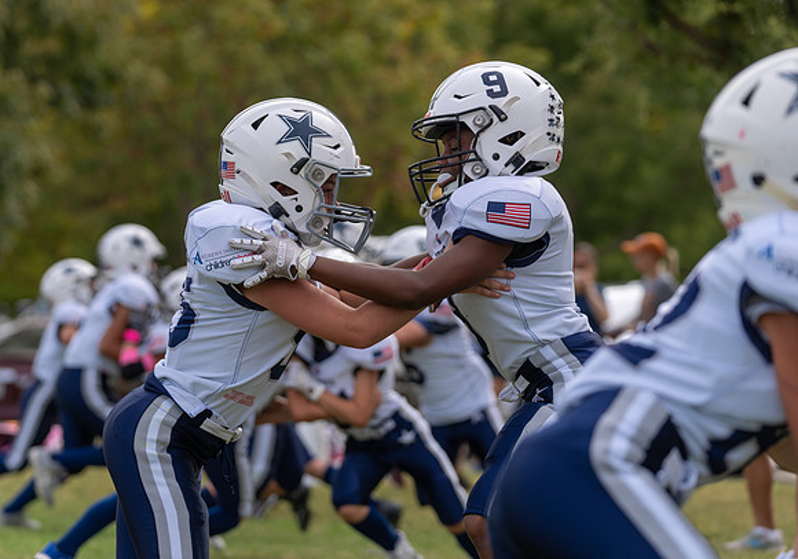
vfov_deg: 9.7
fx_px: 3294
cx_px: 295
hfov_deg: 13.8
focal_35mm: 146
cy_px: 224
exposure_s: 1/1000
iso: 100
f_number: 3.5
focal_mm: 118
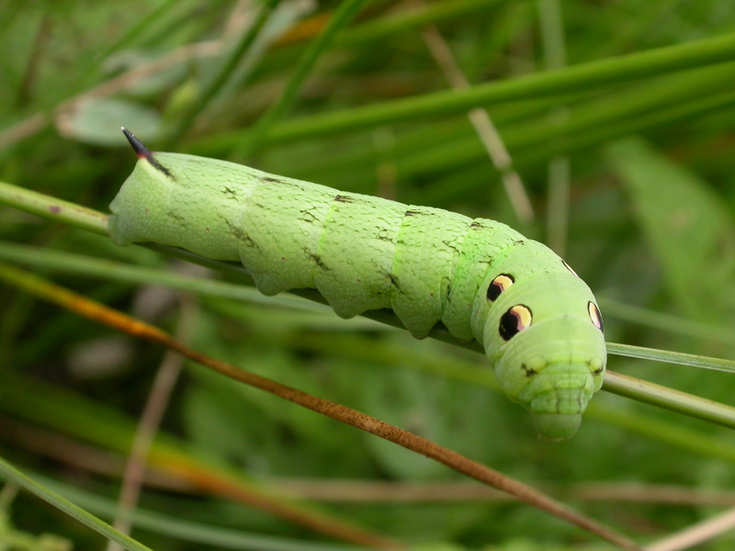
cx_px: 368
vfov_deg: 23.7
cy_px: 276
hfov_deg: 31.2
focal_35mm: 62
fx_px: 1316
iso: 100
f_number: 4.5
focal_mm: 12.9
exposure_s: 1/192
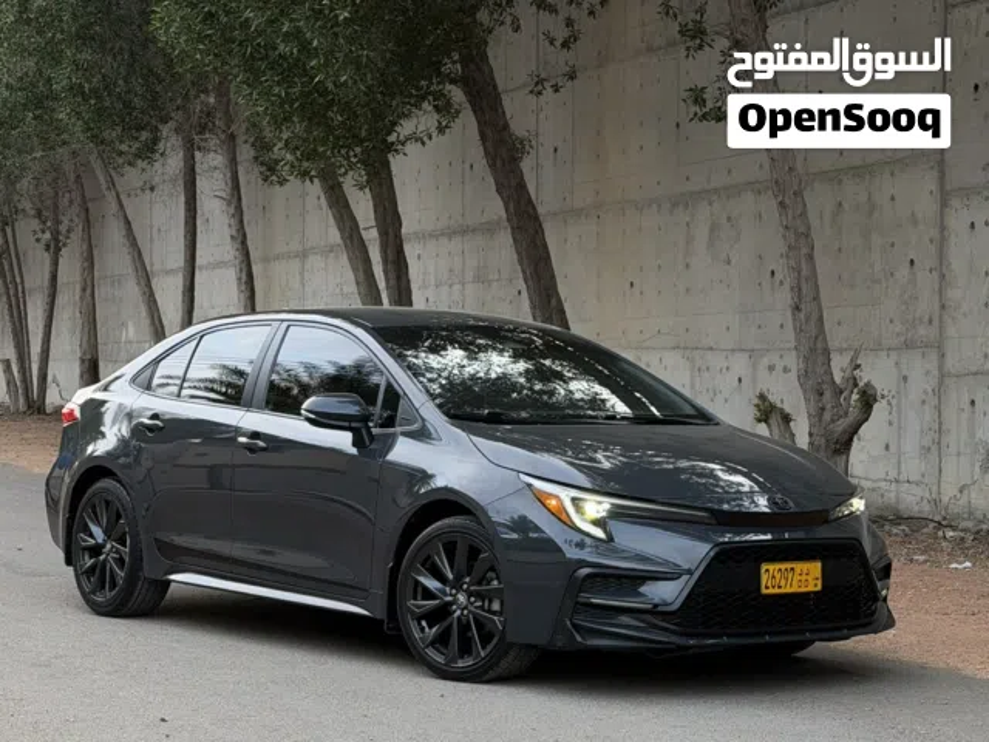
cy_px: 371
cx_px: 494
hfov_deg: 39.7
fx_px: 1371
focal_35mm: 48
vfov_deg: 30.3
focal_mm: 6.76
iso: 64
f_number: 1.78
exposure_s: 1/121
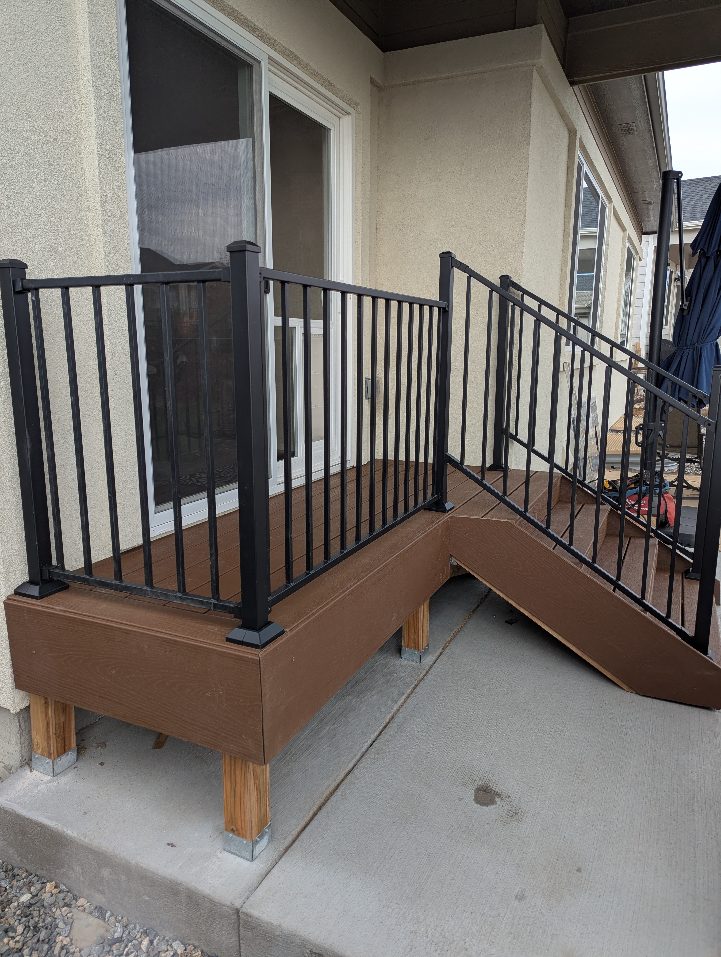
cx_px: 360
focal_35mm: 24
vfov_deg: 71.5
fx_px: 665
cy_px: 478
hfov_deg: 56.9
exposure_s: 1/382
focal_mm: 6.81
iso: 26
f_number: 1.85
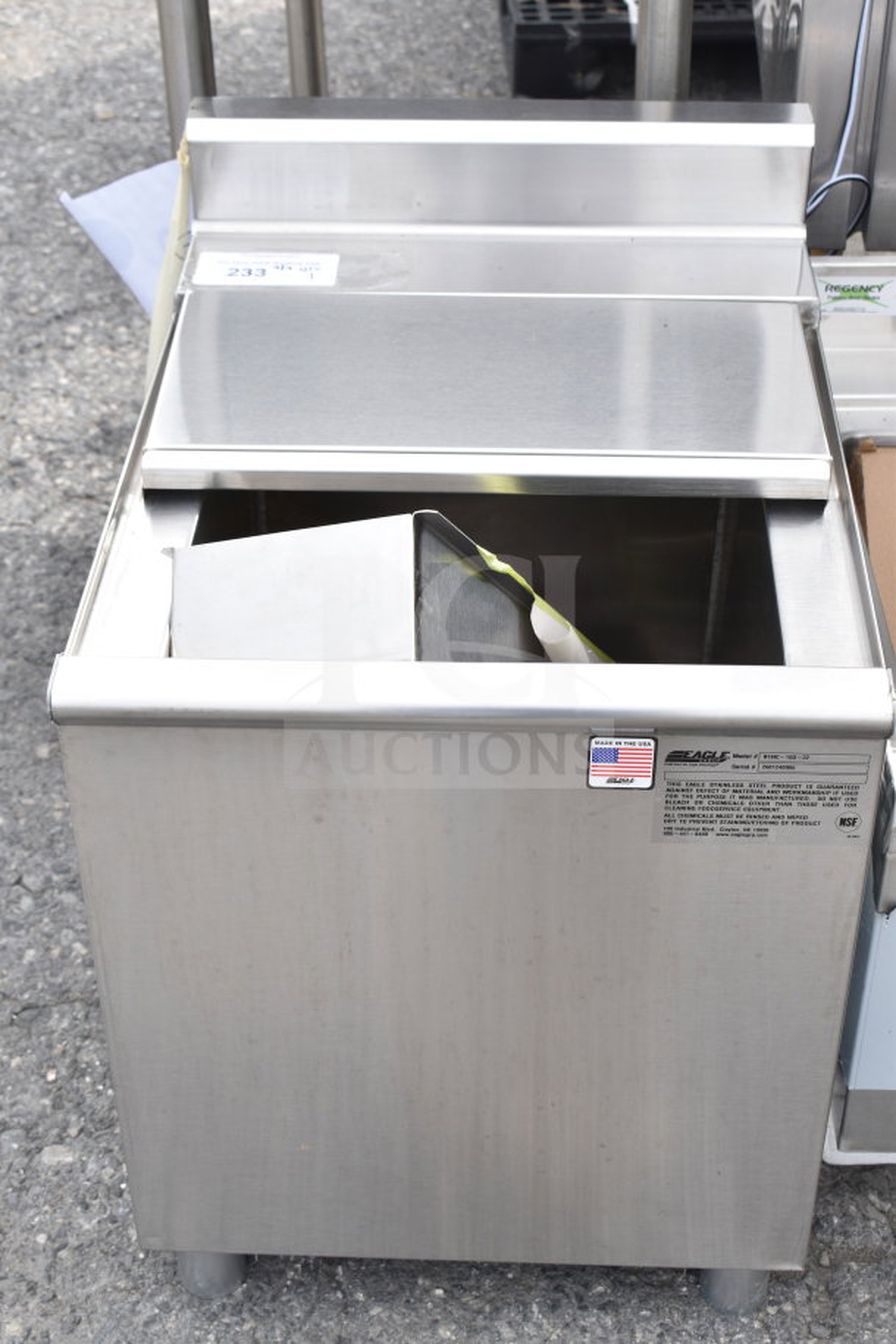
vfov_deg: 36.9
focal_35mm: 54
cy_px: 672
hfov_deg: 25.1
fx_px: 2016
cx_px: 448
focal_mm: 36
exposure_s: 1/200
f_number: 7.1
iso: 200
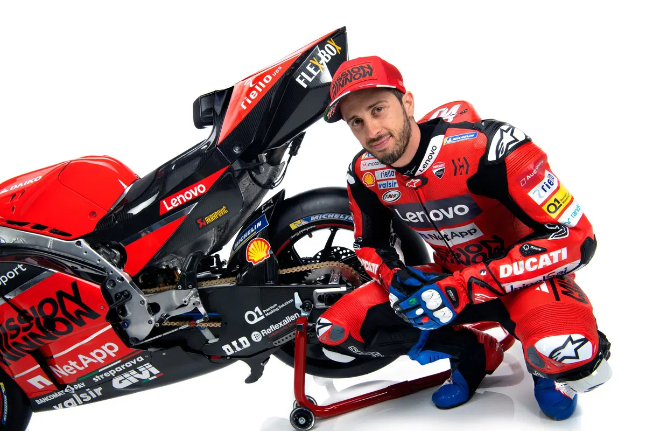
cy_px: 216
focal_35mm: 34
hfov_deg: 55.8
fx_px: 610
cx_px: 323
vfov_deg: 38.9
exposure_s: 1/200
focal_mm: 34
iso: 31
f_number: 14
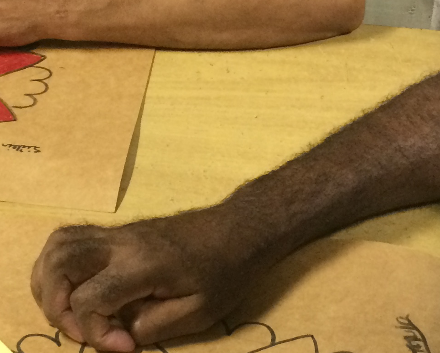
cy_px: 8
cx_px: 177
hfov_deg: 19.9
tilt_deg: -29.3
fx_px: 1250
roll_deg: -3.0
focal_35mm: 96
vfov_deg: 15.8
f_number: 2.2
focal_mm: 4.15
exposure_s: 1/30
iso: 250
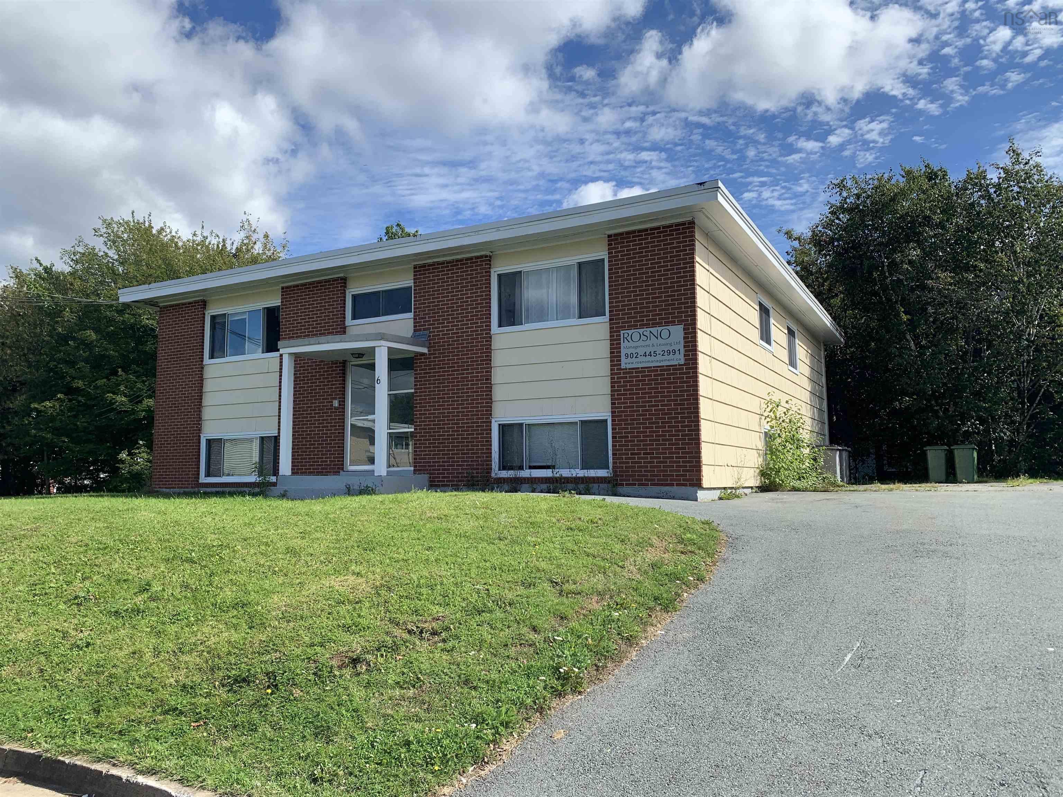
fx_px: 798
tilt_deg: +7.4
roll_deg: +1.4
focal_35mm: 26
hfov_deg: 67.3
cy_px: 398
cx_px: 532
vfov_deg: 53.1
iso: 25
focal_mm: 4.25
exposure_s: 1/2208
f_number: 1.8
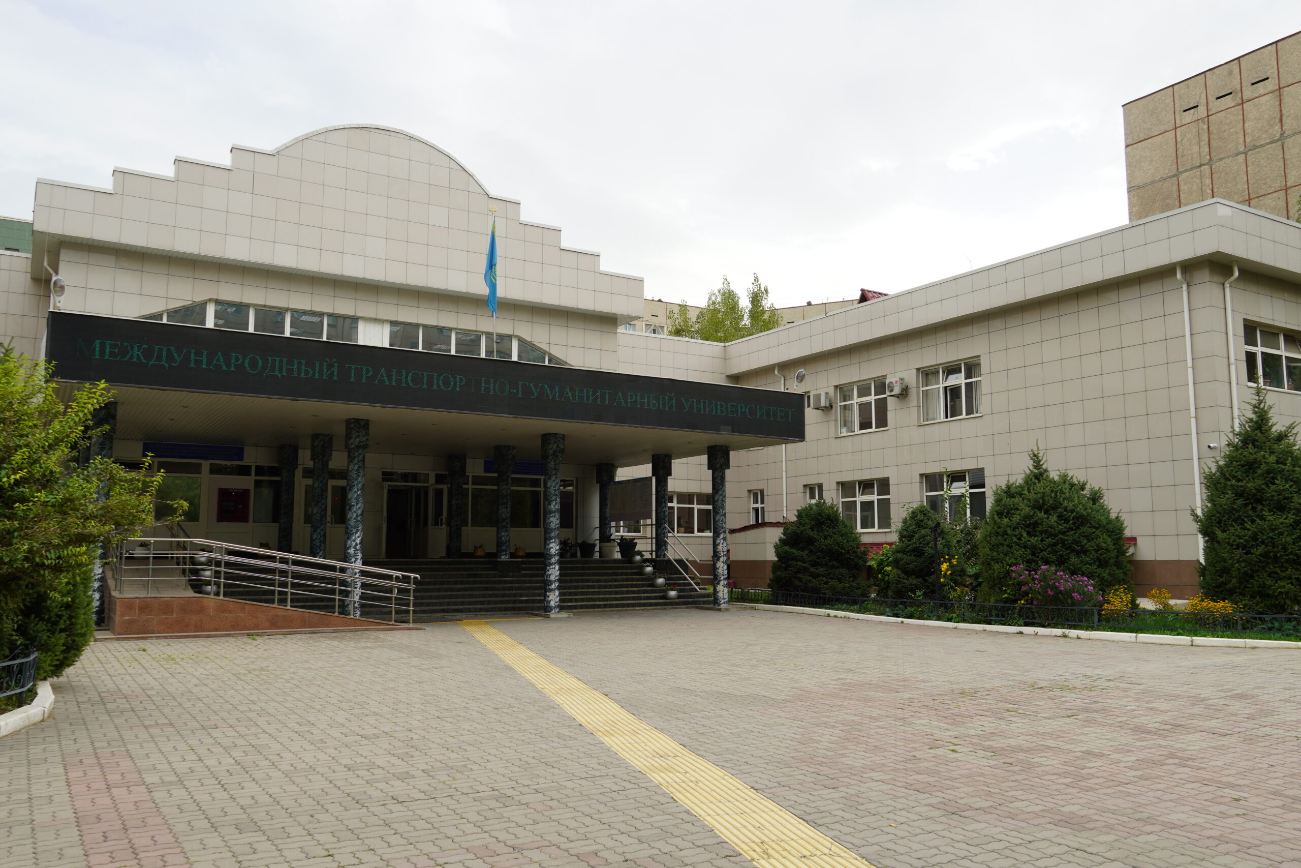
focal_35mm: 27
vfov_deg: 47.9
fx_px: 976
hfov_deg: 67.4
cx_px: 650
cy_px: 434
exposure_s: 1/125
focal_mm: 18
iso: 100
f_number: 8
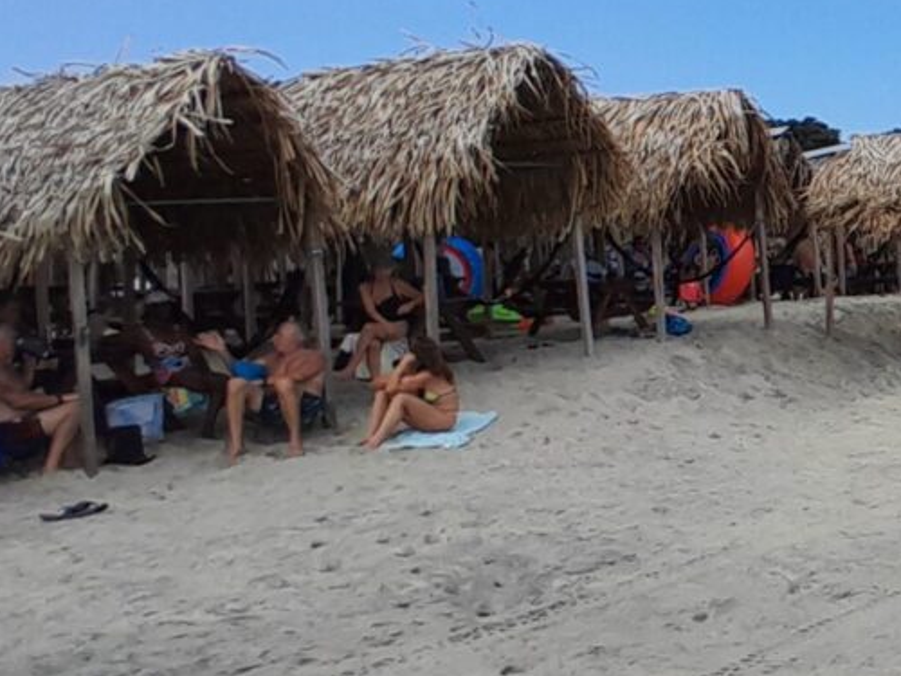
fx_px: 1275
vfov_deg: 29.6
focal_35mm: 49
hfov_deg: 32.8
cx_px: 1052
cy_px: 258
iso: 40
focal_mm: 1.46
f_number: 2.2
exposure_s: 1/1439
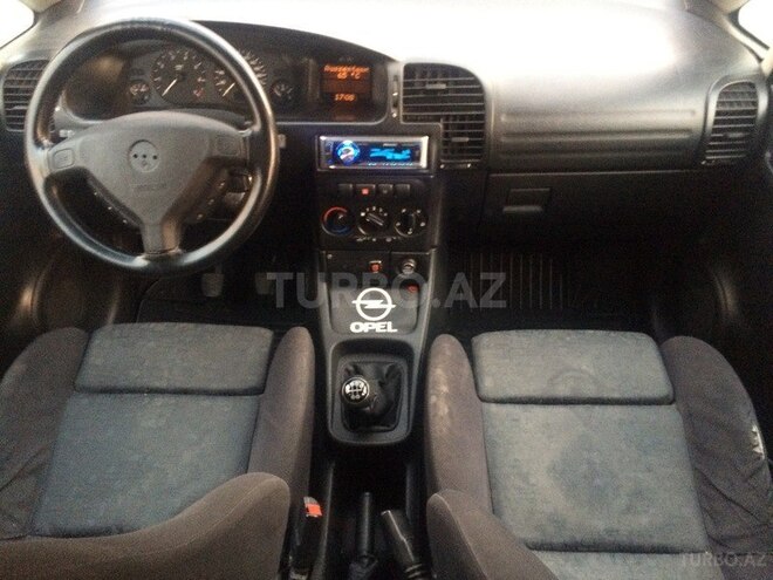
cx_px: 386
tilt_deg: -40.1
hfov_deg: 61.7
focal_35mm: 29
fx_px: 648
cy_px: 290
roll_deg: +1.8
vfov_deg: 48.2
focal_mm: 4.15
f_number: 2.2
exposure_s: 1/17
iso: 400
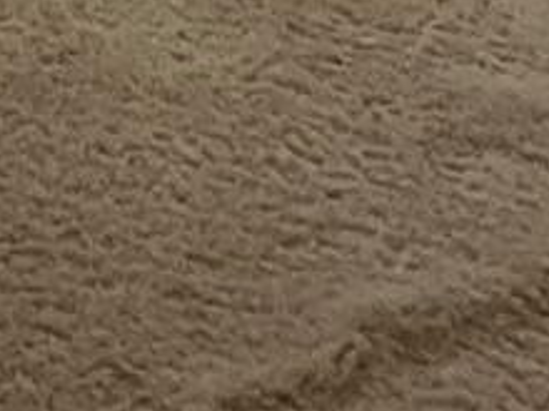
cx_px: -307
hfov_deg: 10.1
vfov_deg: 6.6
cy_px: -1081
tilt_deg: -9.8
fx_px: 2997
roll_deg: +0.3
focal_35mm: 189
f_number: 1.6
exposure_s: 1/60
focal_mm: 5.1
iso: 250
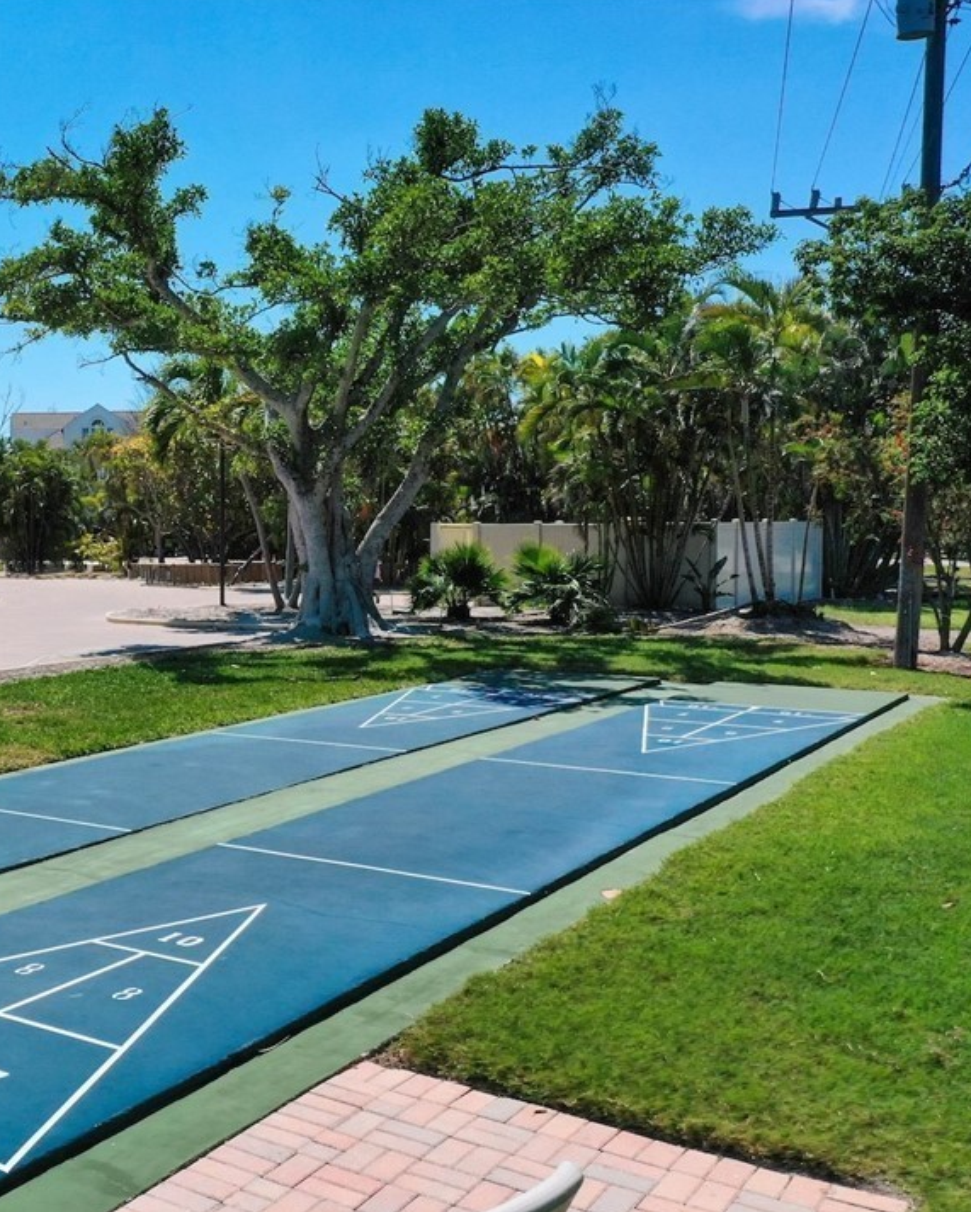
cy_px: 609
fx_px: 1436
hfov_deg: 35.4
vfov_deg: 45.8
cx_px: 116
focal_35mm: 40
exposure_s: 1/800
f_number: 7.1
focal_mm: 10.26
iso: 100
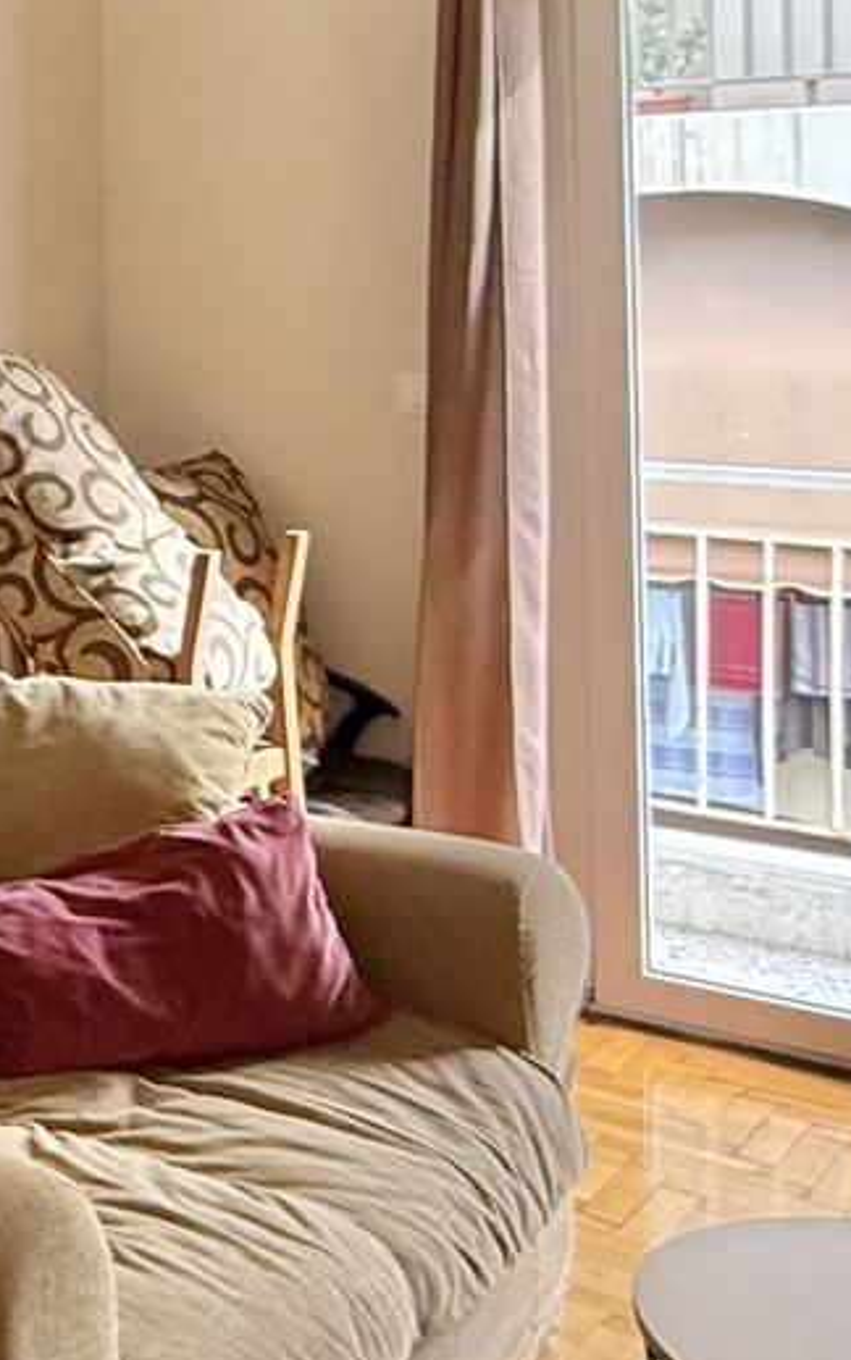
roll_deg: -0.3
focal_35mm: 55
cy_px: 244
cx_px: -932
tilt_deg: +1.1
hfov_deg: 16.6
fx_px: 2040
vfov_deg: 35.5
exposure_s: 1/99
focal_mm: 2.22
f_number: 2.2
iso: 320
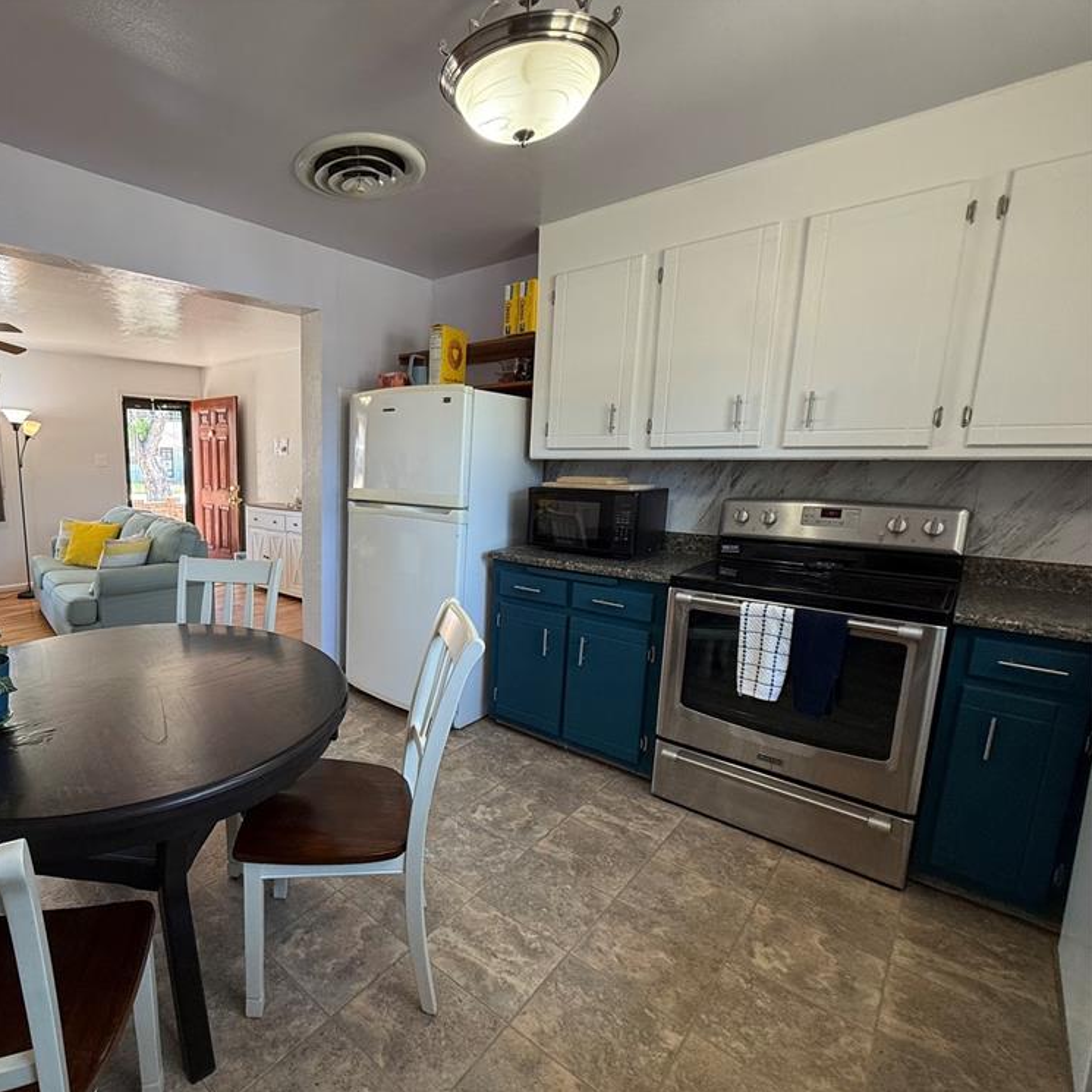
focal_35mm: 17
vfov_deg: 84.0
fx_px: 607
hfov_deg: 80.6
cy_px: 558
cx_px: 346
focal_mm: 2.22
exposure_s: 1/120
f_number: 2.2
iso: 200
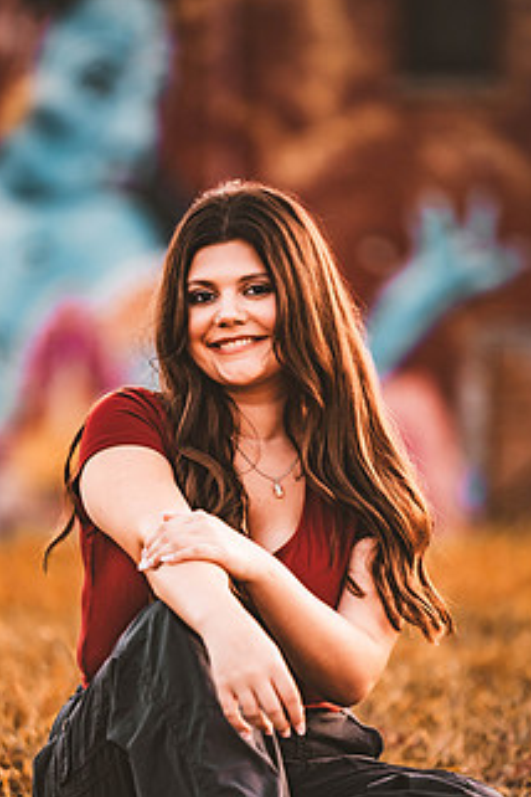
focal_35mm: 259
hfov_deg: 5.3
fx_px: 5730
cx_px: 203
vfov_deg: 8.0
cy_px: 469
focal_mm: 185
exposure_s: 1/125
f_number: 2.8
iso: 640
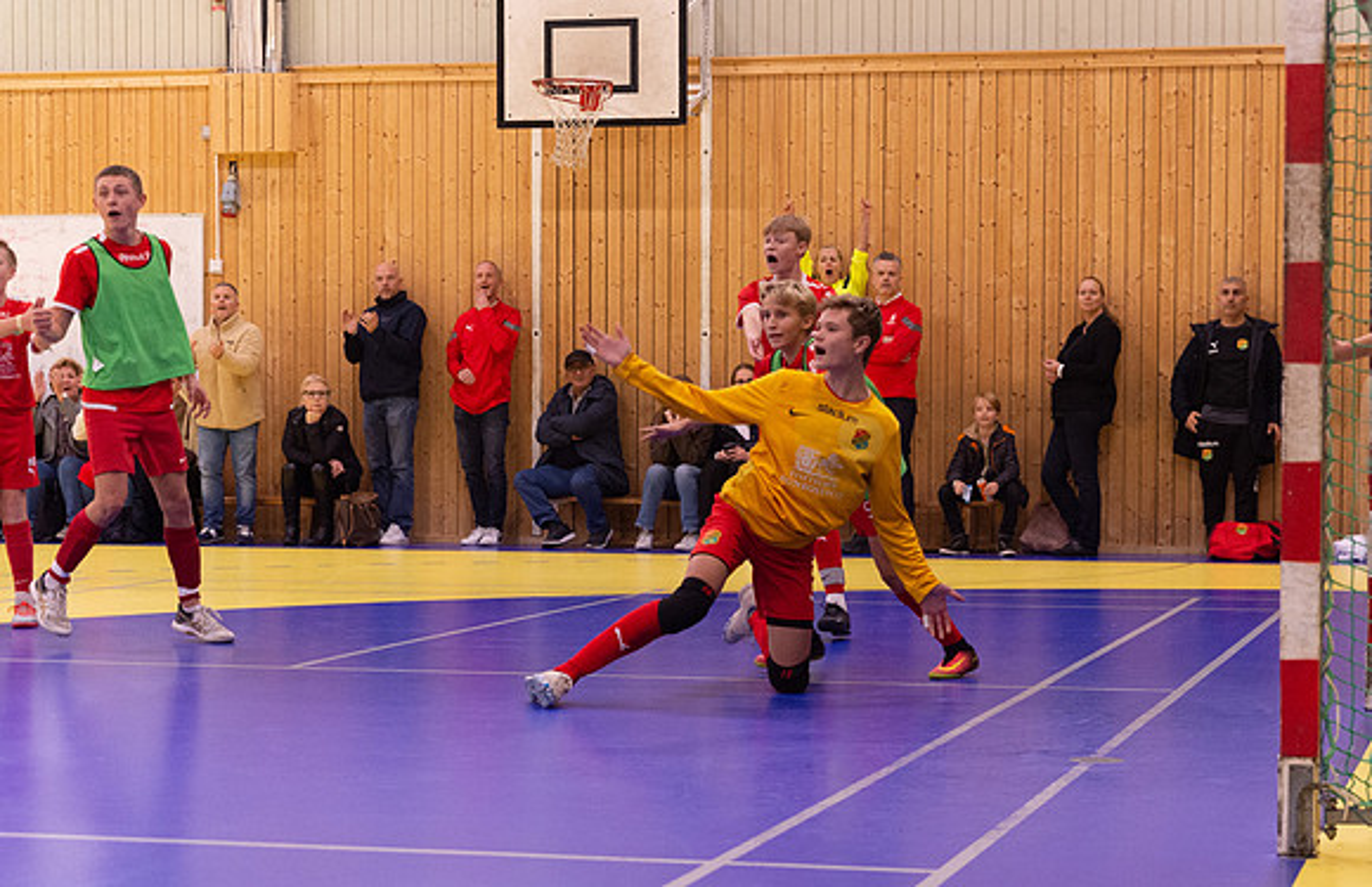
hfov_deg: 24.5
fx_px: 3152
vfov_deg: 16.0
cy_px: 529
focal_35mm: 83
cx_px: 795
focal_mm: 70
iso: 4500
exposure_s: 1/400
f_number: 3.2
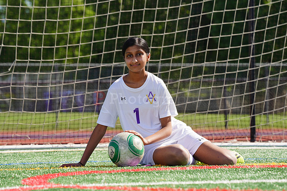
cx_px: 144
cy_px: 96
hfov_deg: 7.2
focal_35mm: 285
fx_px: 2271
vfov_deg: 4.8
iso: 200
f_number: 11
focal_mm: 285
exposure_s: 1/250
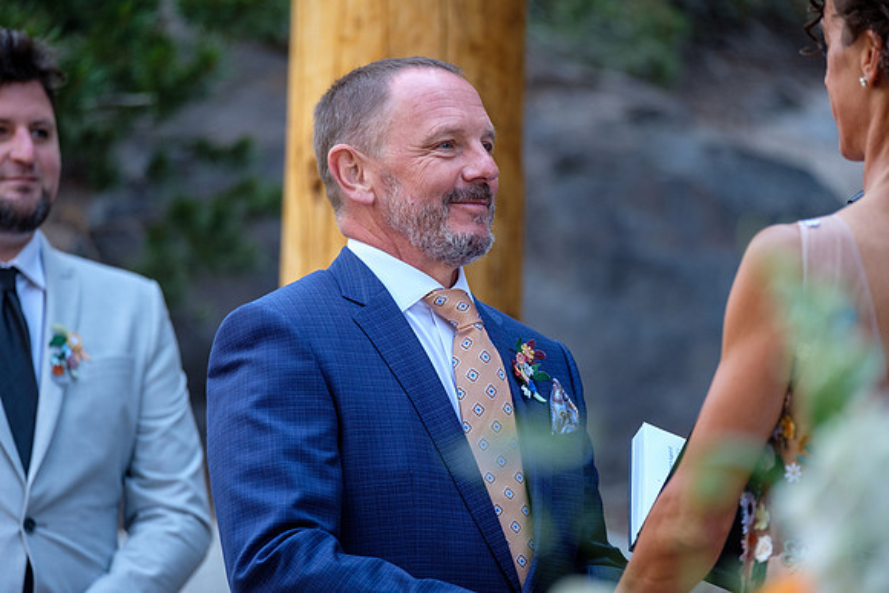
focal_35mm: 202
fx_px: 4989
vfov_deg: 6.8
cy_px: 296
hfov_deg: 10.2
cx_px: 444
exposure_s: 1/170
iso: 800
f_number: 2.8
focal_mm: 134.4
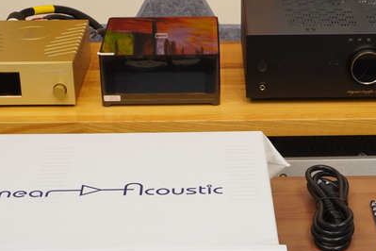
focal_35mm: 88
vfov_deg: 15.5
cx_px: 223
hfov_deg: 23.1
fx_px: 919
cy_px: 177
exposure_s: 1/20
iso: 400
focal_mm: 30
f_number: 9
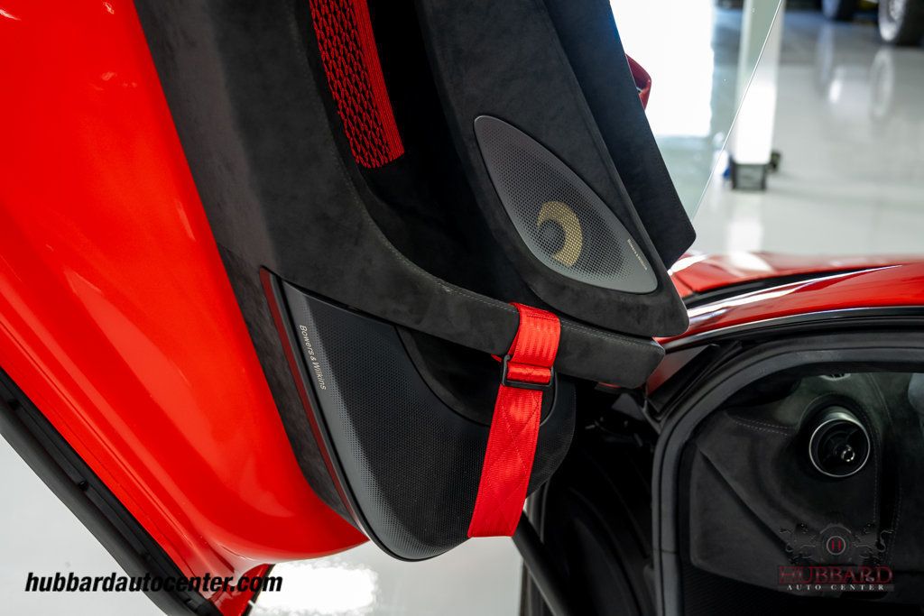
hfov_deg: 46.4
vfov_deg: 31.9
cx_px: 462
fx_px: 1078
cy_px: 308
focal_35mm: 42
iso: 1600
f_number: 4
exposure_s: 1/60
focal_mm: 42
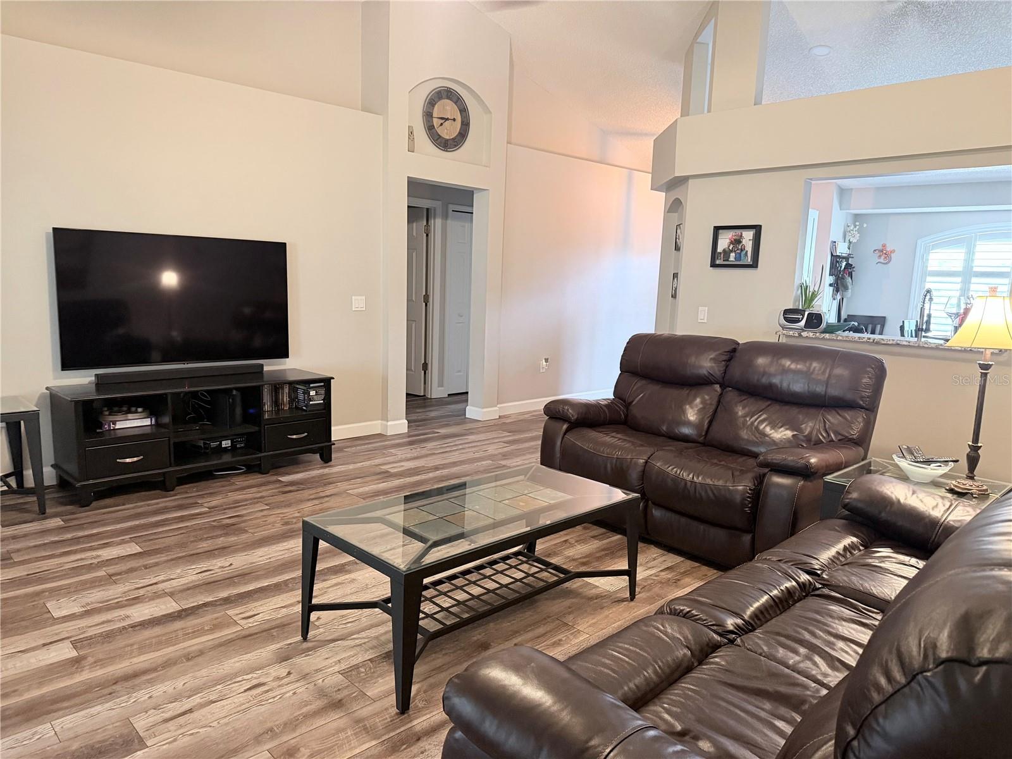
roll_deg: -0.4
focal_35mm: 24
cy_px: 380
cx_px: 506
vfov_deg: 56.8
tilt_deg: -9.6
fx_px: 702
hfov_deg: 71.6
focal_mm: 6.76
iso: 640
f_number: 1.78
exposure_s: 1/40
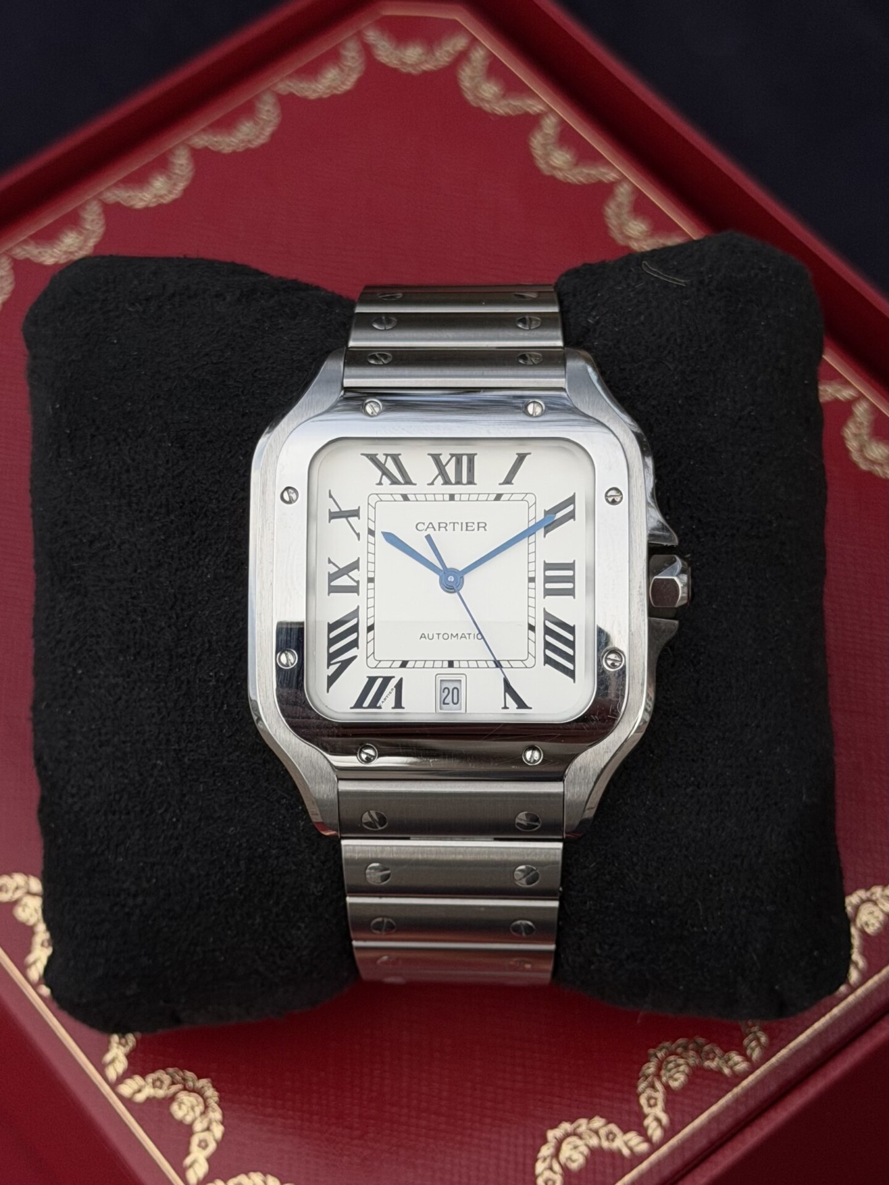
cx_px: 444
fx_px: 1644
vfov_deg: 39.7
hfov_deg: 30.3
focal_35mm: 48
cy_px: 592
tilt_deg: -58.3
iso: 64
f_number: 1.78
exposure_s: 1/1403
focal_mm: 6.76
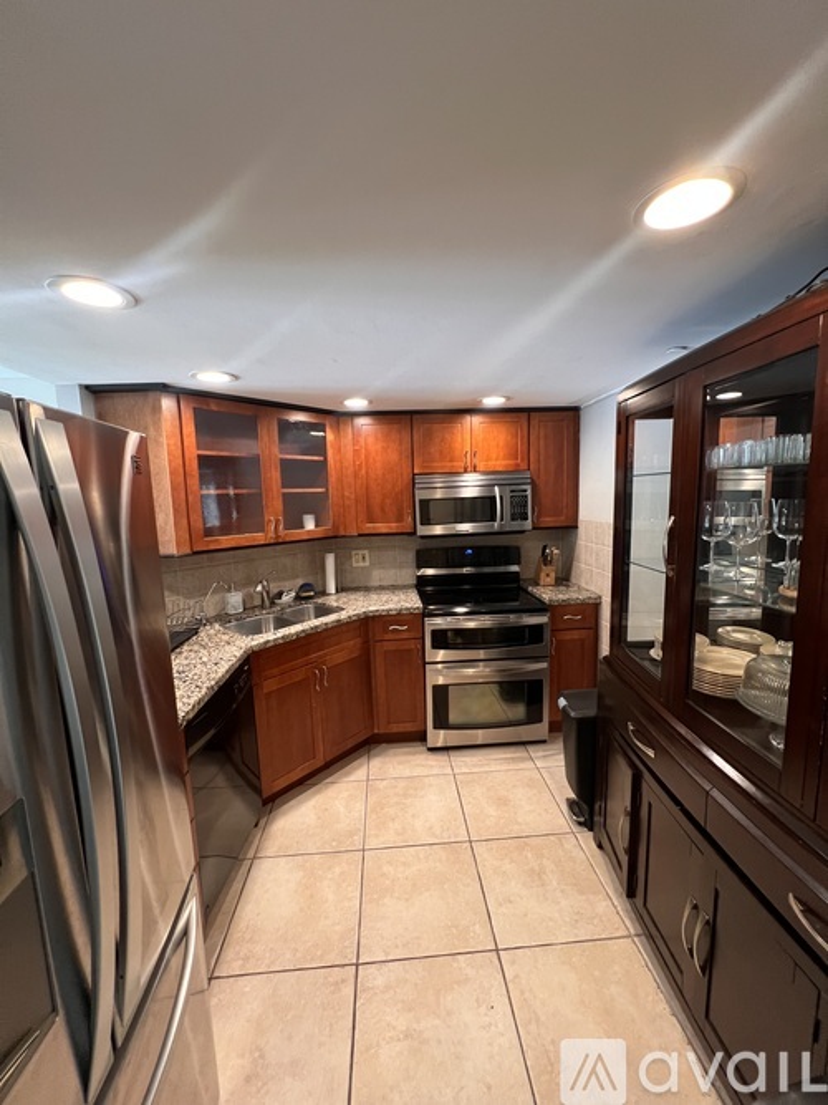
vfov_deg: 106.2
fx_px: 415
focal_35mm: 13
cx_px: 414
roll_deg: +2.3
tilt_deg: -7.0
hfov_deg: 89.9
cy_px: 552
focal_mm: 1.57
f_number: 1.8
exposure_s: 1/60
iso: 250
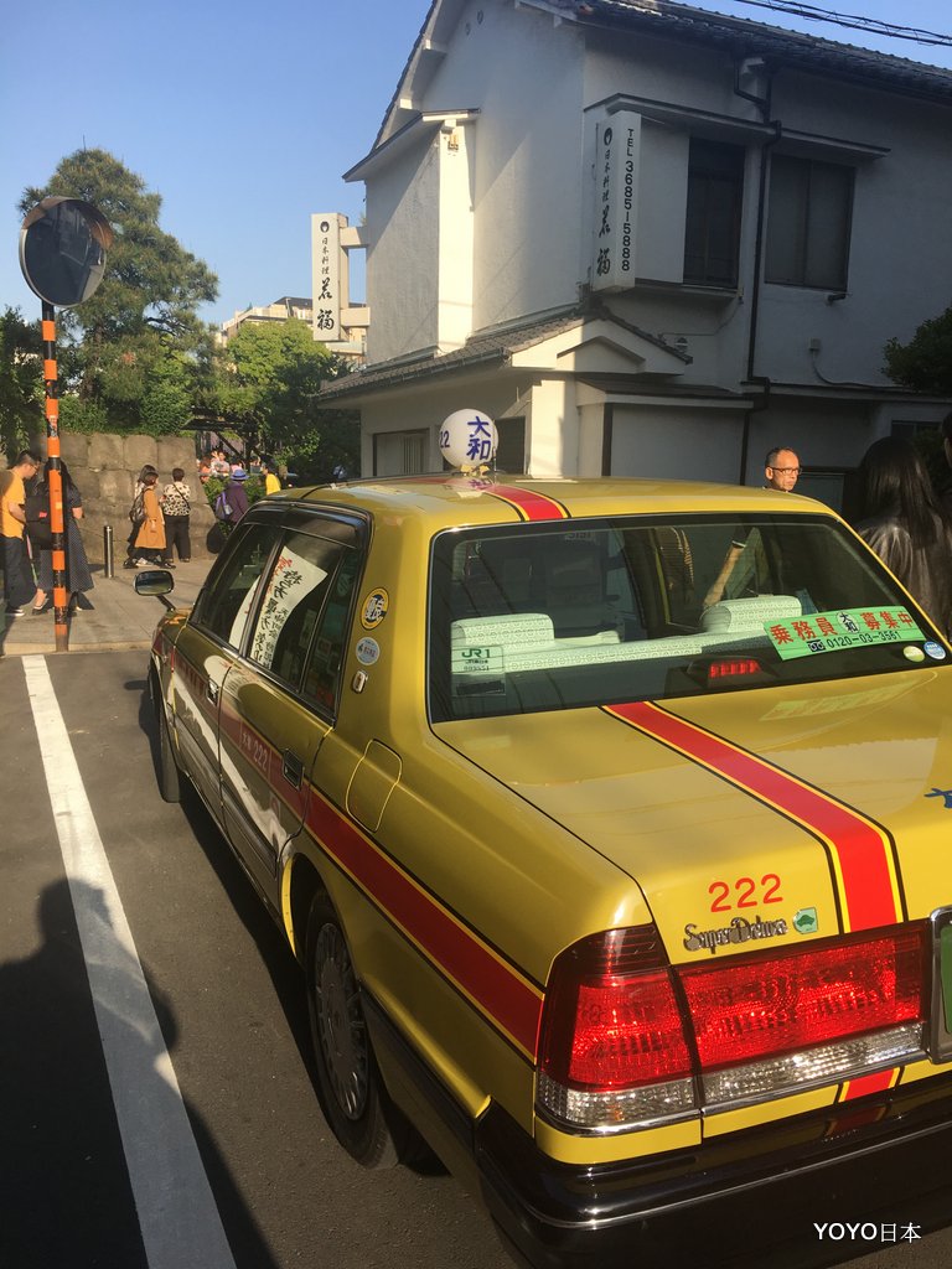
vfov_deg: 61.7
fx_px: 1063
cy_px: 634
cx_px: 476
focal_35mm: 29
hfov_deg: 48.2
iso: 25
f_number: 2.2
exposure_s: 1/938
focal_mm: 4.15
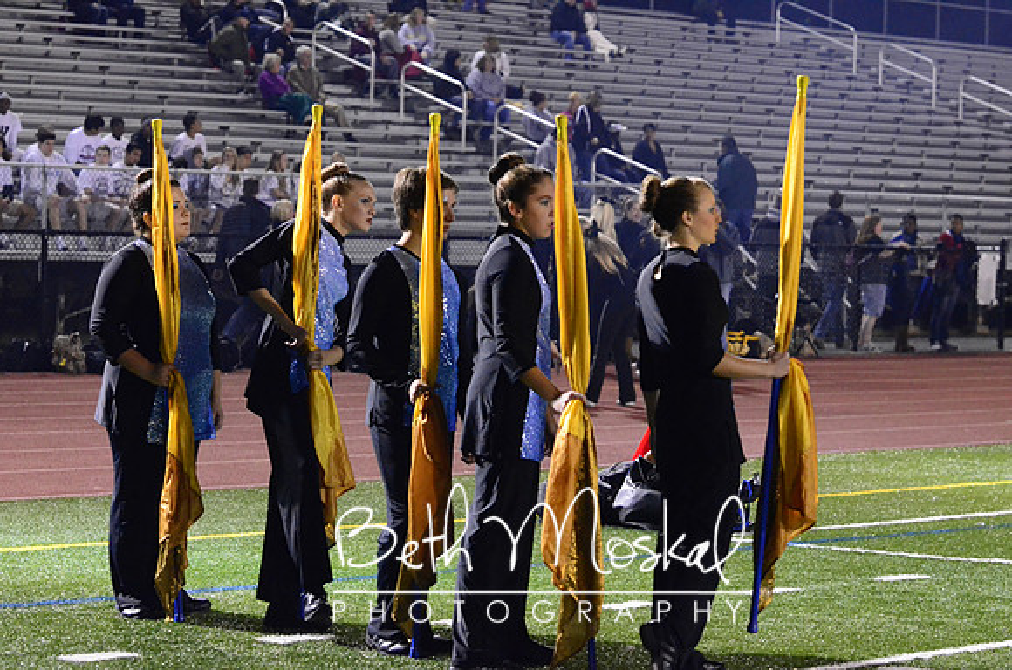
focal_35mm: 300
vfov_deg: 4.6
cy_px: 335
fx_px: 8415
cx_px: 506
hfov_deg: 6.9
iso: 6400
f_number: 4
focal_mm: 200
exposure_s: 1/250
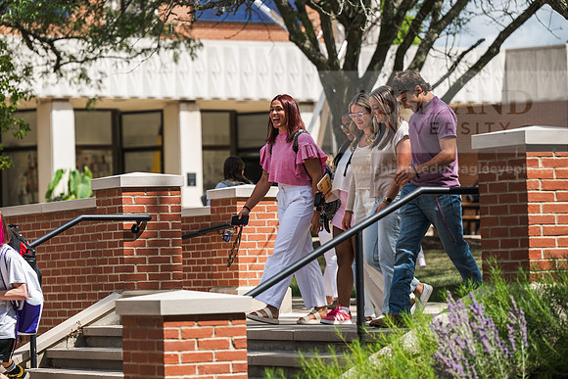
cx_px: 284
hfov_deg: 13.7
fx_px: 2367
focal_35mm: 150
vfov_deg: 9.2
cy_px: 190
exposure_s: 1/1000
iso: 125
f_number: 4
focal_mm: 150
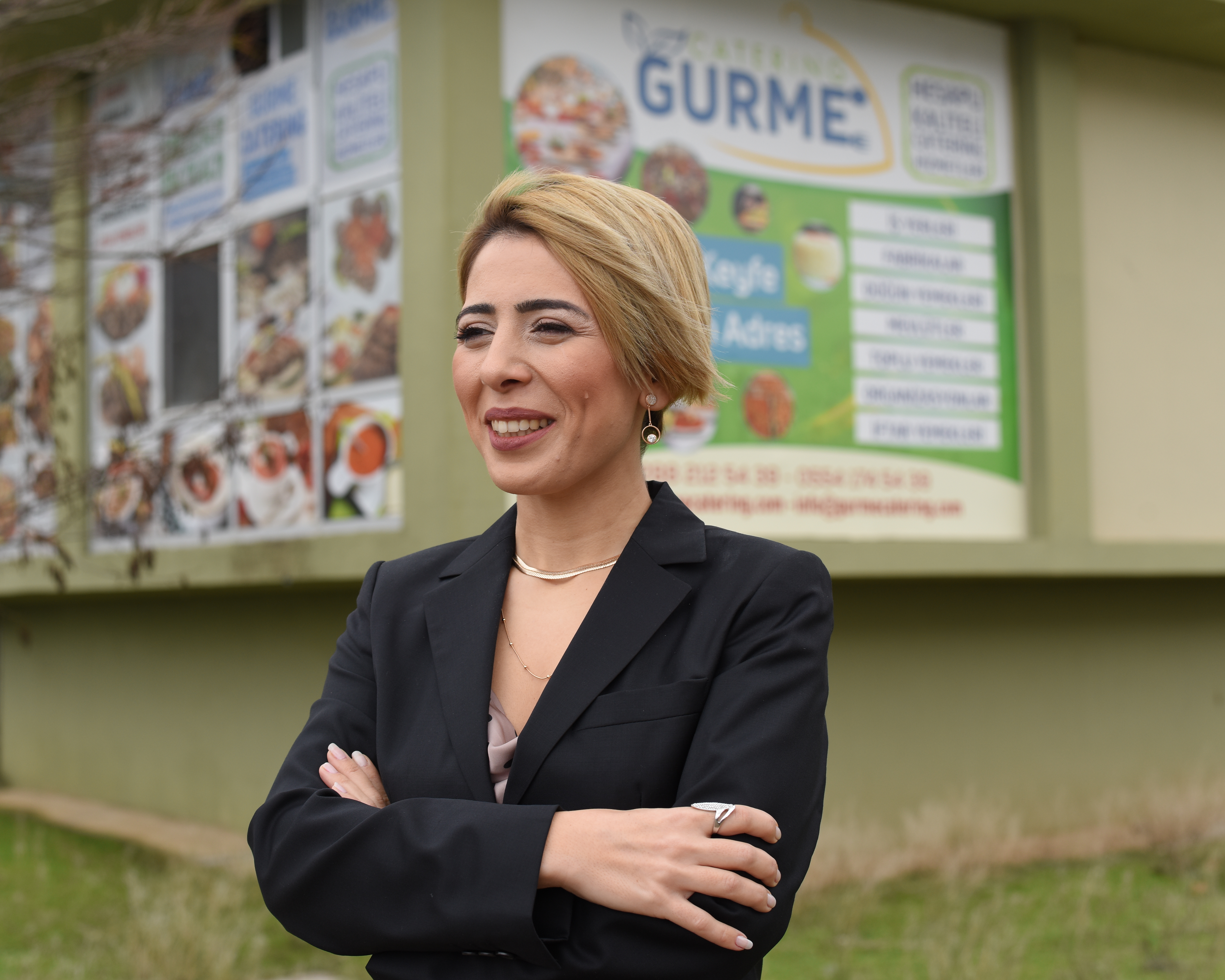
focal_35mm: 57
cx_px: 530
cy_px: 495
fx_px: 2067
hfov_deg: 33.0
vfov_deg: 26.7
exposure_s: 1/250
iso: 250
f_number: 5
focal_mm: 50
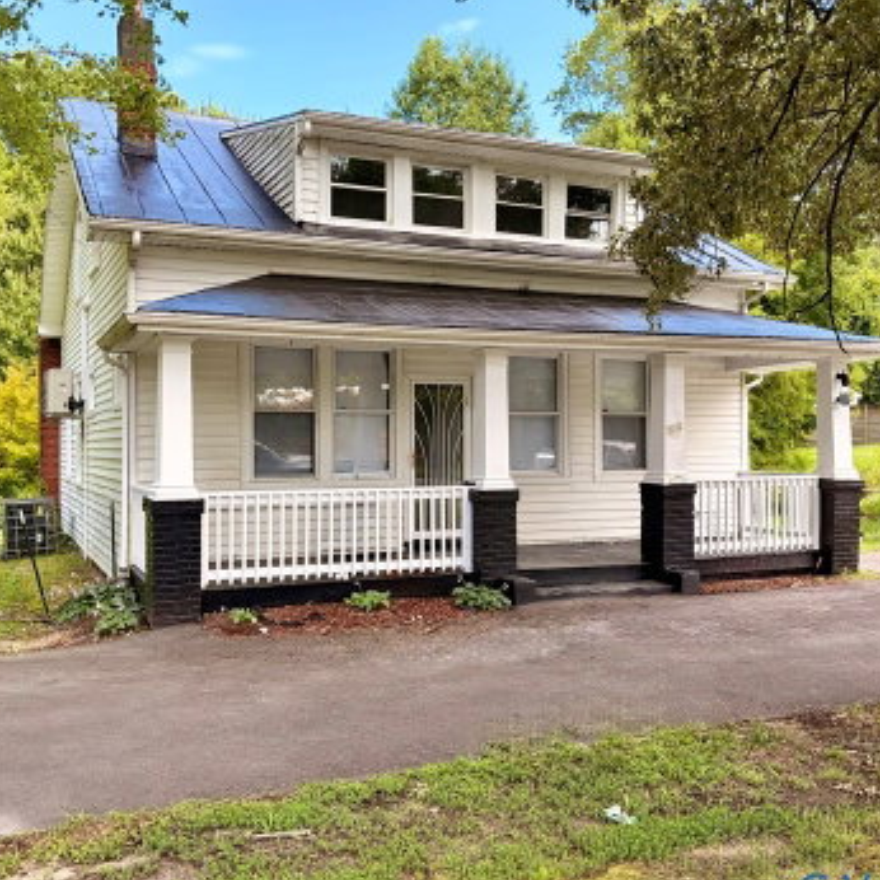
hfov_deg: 48.4
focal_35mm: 34
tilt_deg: -0.8
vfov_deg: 48.5
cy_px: 437
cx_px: 407
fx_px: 978
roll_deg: +0.8
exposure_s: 1/687
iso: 64
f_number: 1.6
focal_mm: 5.96
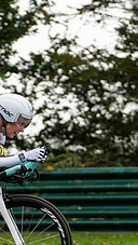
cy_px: 196
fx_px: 1928
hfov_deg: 4.1
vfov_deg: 7.3
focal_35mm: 297
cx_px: 25
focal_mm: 97
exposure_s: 1/1250
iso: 500
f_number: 2.8
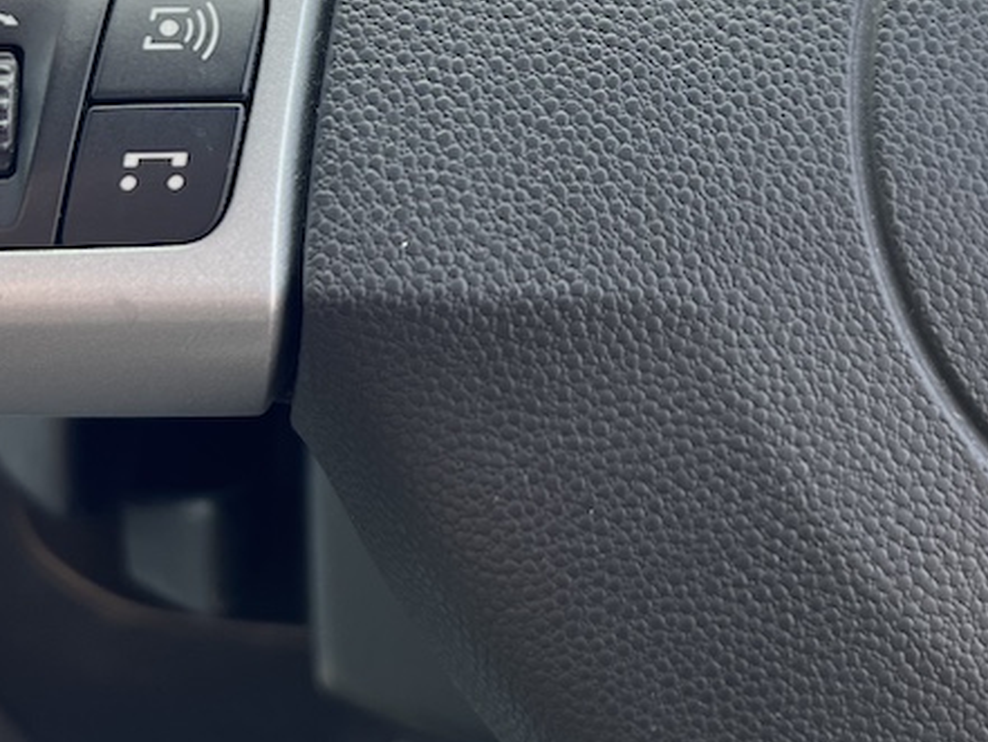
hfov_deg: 32.5
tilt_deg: -15.8
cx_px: 627
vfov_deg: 24.2
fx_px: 1684
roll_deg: -4.0
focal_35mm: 59
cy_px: 83
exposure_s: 1/186
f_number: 1.5
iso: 40
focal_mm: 5.7
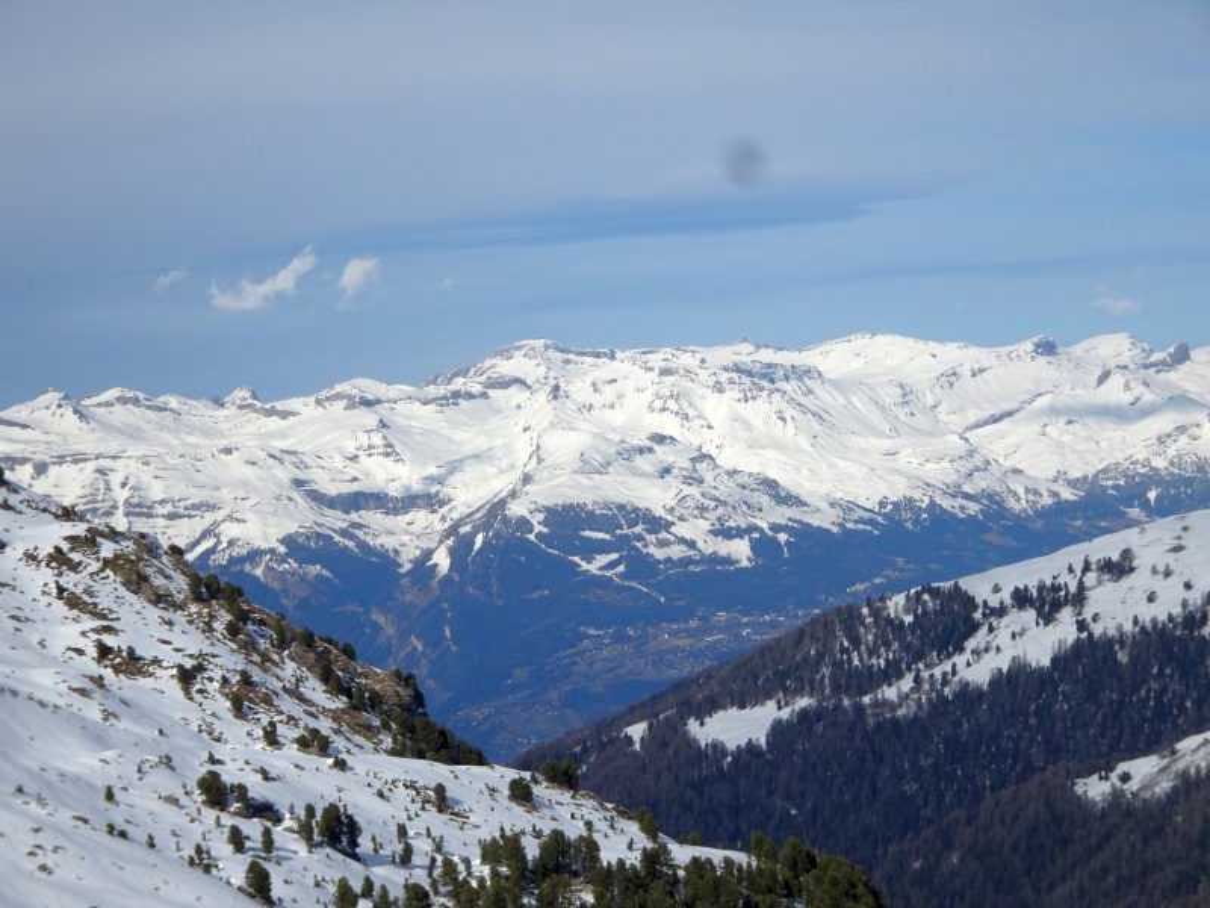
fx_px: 4579
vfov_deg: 11.3
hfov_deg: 15.1
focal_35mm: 131
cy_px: 454
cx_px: 605
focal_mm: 22.38
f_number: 5.6
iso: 80
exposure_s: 1/800
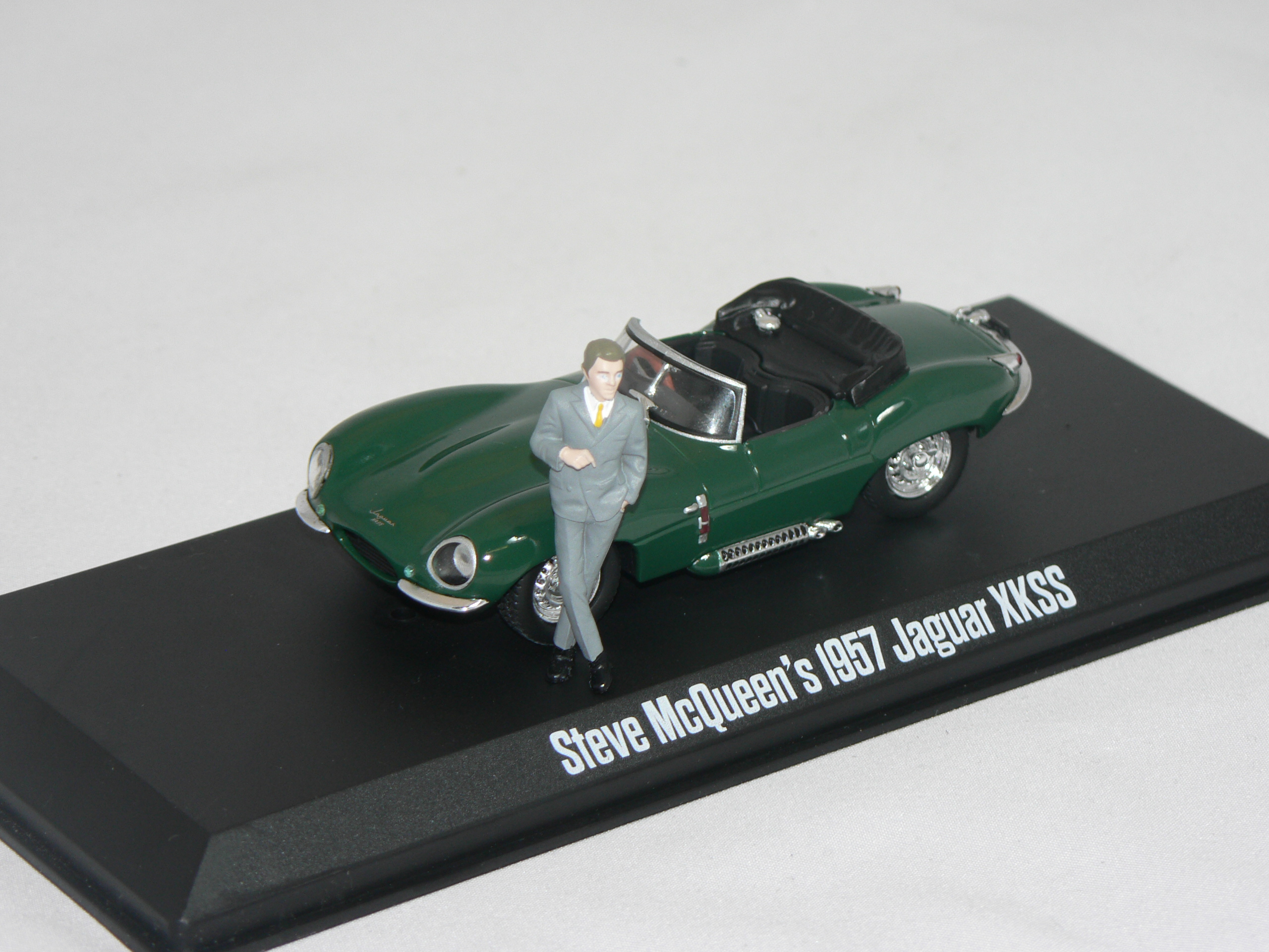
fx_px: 5536
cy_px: 476
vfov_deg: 9.8
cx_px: 634
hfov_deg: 13.1
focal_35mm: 151
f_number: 3.3
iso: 80
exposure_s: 1/60
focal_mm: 25.1
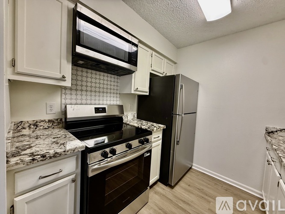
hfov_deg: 102.1
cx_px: 142
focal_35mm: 14
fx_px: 115
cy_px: 107
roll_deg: -3.2
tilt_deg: -2.2
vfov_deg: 85.7
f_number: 2.2
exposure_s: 1/120
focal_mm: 2.22
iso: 160
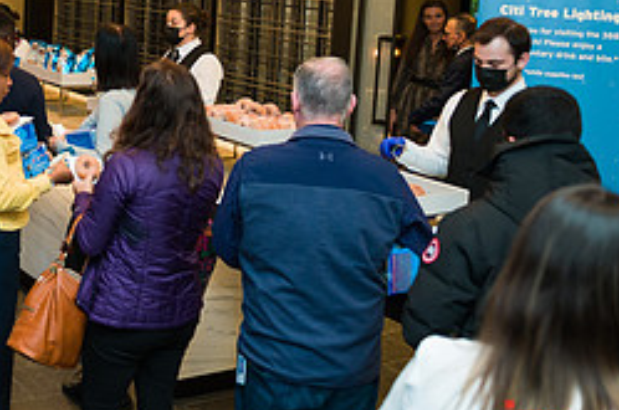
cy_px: 50
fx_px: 961
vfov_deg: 23.5
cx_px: -40
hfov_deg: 32.1
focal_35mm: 56
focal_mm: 24
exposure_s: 1/200
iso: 400
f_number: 3.2
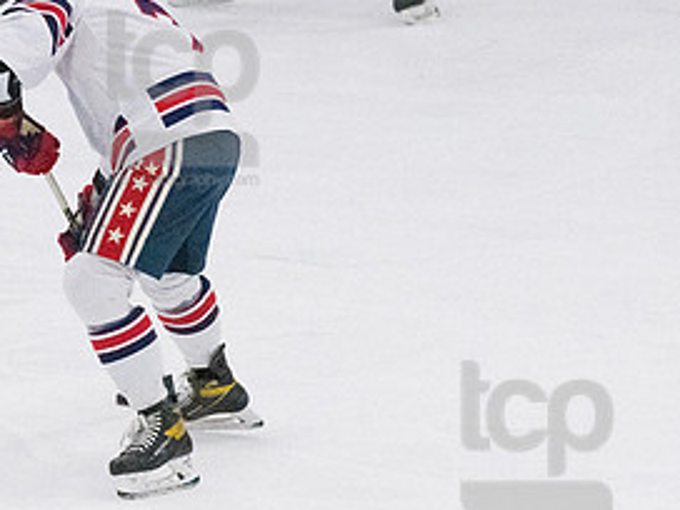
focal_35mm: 492
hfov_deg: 4.0
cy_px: 100
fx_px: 9665
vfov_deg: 3.0
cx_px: 182
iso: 8000
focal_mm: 160
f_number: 5
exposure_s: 1/1600
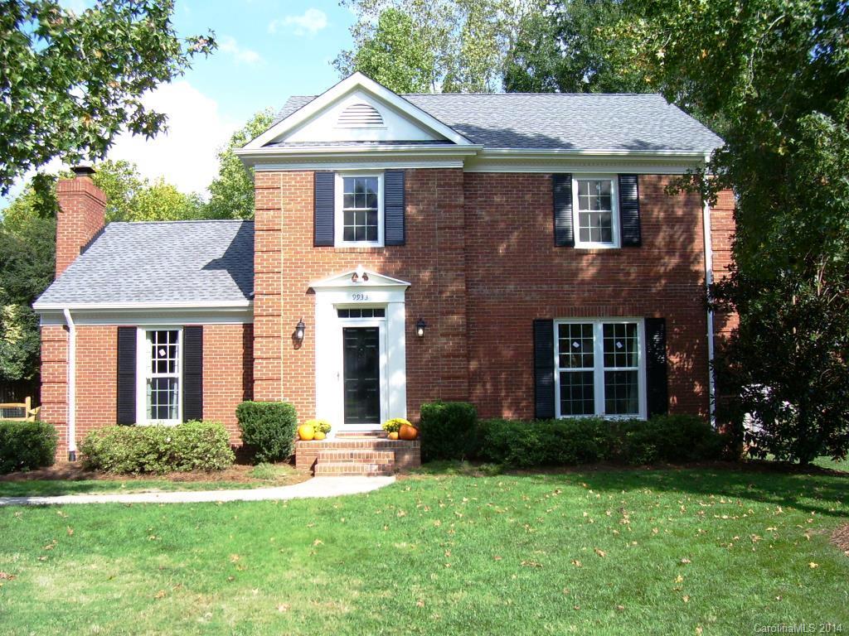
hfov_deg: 54.0
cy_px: 318
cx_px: 424
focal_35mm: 34
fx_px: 834
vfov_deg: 41.8
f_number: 2.7
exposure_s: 1/750
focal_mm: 5.6
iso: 80
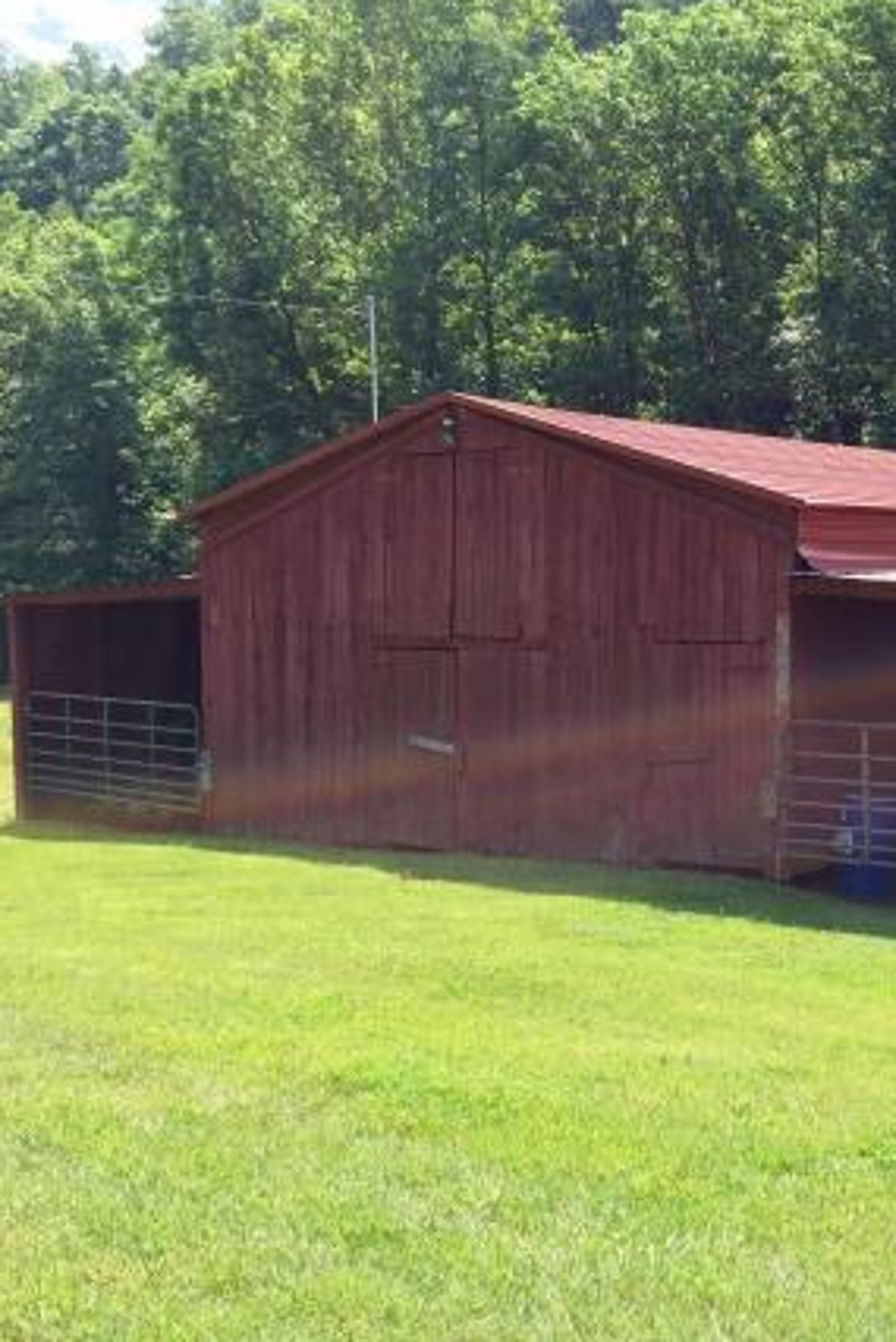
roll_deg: +0.8
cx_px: 726
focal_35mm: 41
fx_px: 1529
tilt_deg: -1.5
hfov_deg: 31.7
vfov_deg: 47.4
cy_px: 676
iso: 32
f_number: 2.2
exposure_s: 1/682
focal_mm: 4.15
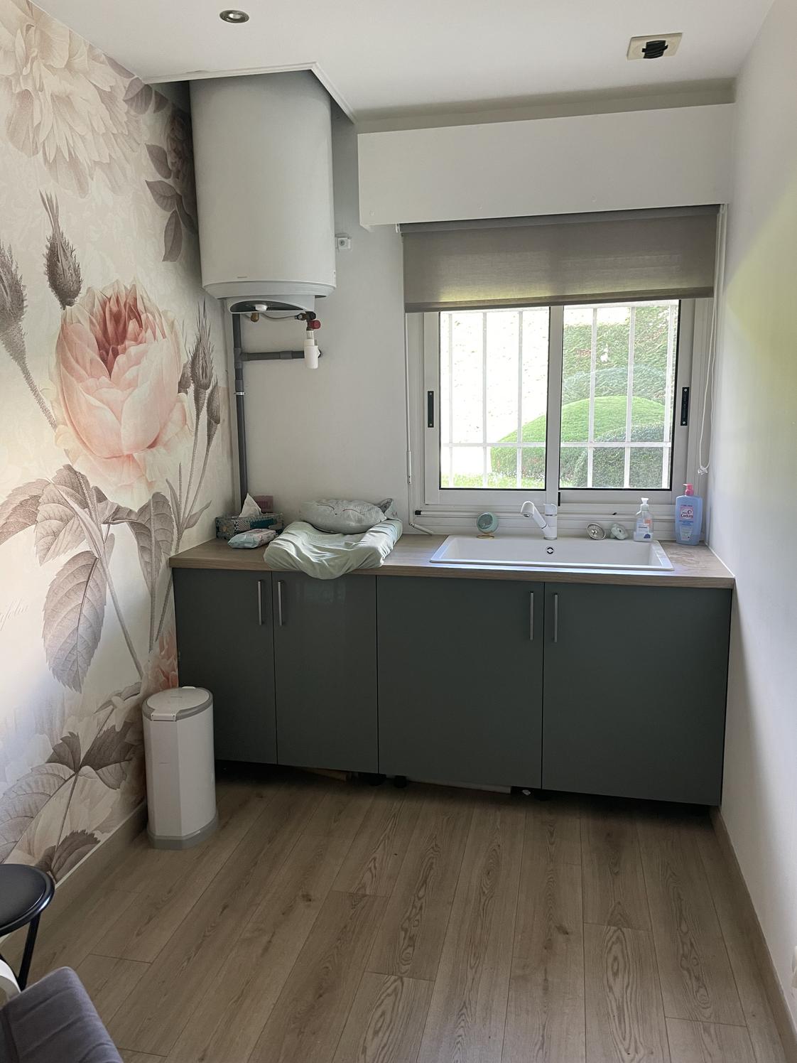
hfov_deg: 53.1
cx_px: 398
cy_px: 532
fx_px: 798
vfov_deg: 67.3
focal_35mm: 26
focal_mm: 4.2
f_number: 1.6
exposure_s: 1/70
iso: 125
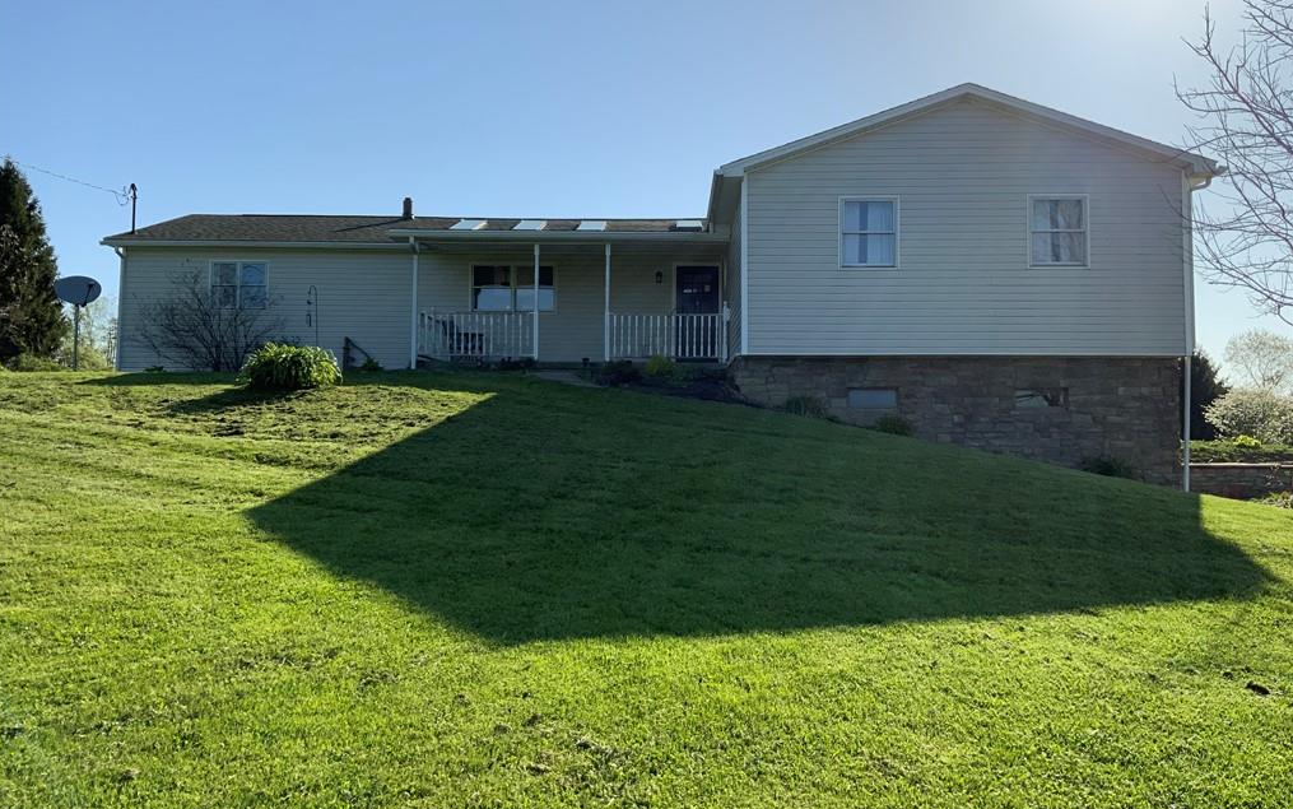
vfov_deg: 40.6
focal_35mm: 31
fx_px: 1093
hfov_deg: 61.2
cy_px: 367
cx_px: 642
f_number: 1.8
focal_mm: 3
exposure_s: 1/2320
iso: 16
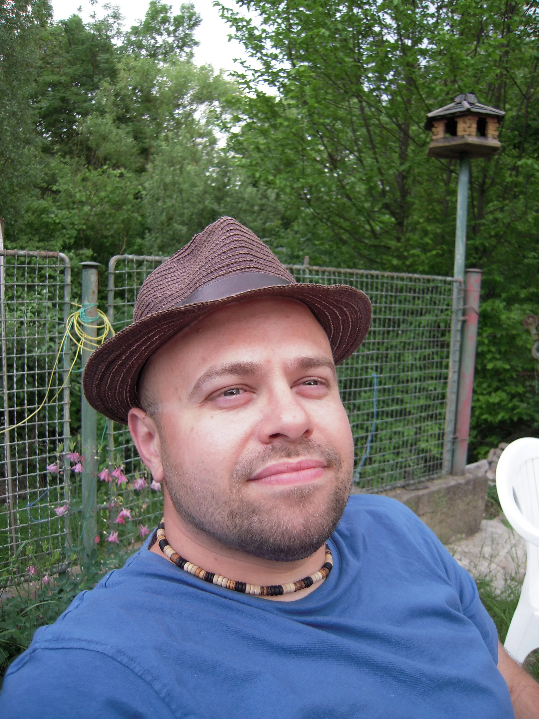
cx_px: 270
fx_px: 581
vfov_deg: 63.4
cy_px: 360
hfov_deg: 49.7
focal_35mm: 28
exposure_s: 1/40
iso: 100
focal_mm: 5
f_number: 2.7
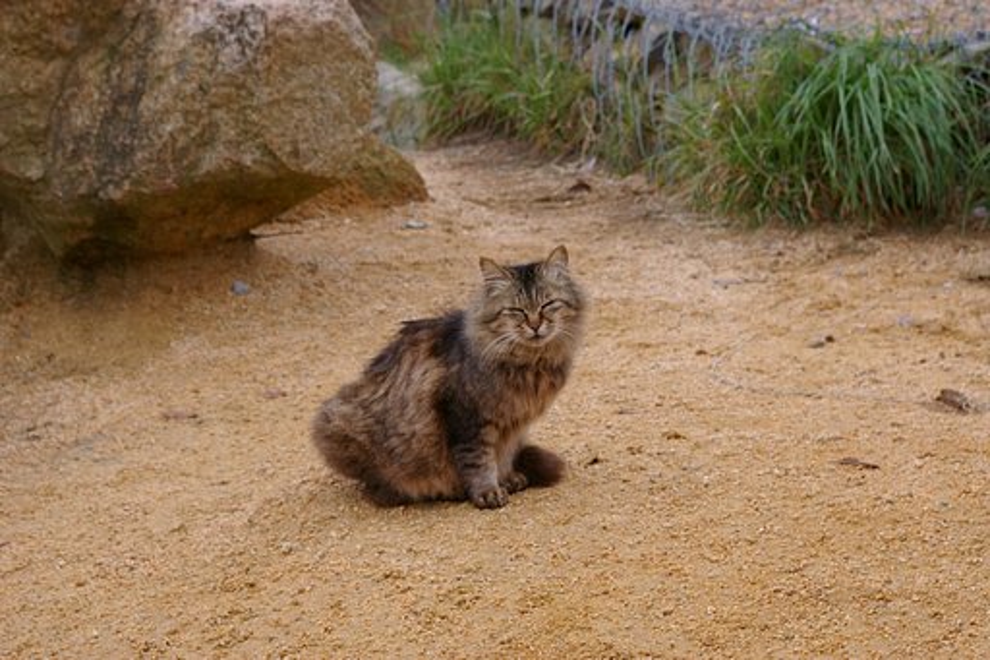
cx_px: 495
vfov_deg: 16.5
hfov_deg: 24.6
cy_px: 330
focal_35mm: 82
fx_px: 2268
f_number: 9.5
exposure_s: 1/125
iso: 200
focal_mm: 55
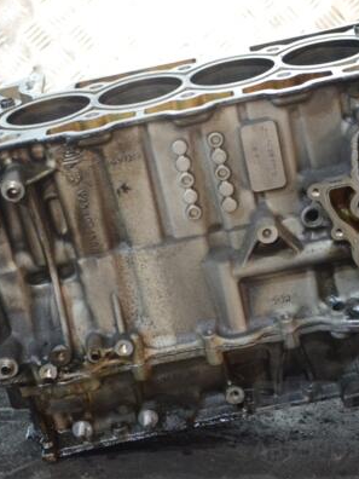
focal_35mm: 83
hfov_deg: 17.7
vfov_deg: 23.6
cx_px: 230
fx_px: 1148
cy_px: 238
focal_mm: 38
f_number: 5
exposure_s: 1/30
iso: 2000
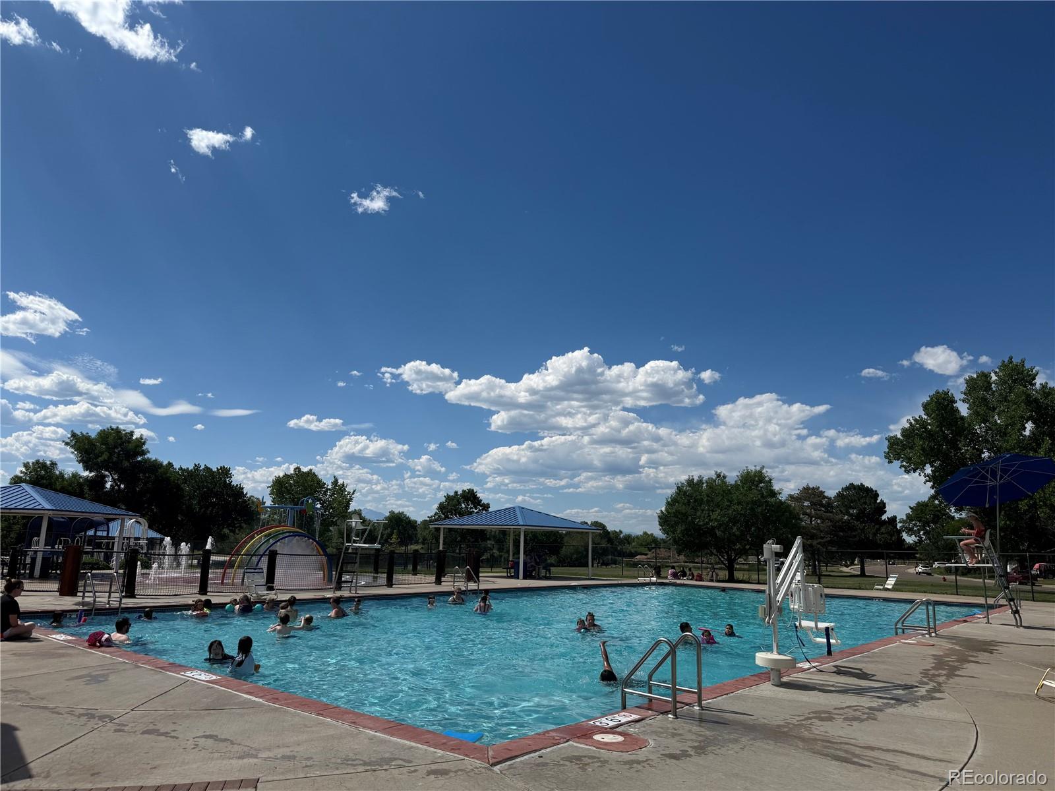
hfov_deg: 71.6
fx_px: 731
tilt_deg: +10.5
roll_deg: -2.9
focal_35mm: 24
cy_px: 396
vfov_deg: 56.8
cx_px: 528
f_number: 1.78
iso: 80
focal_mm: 6.76
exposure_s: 1/8130
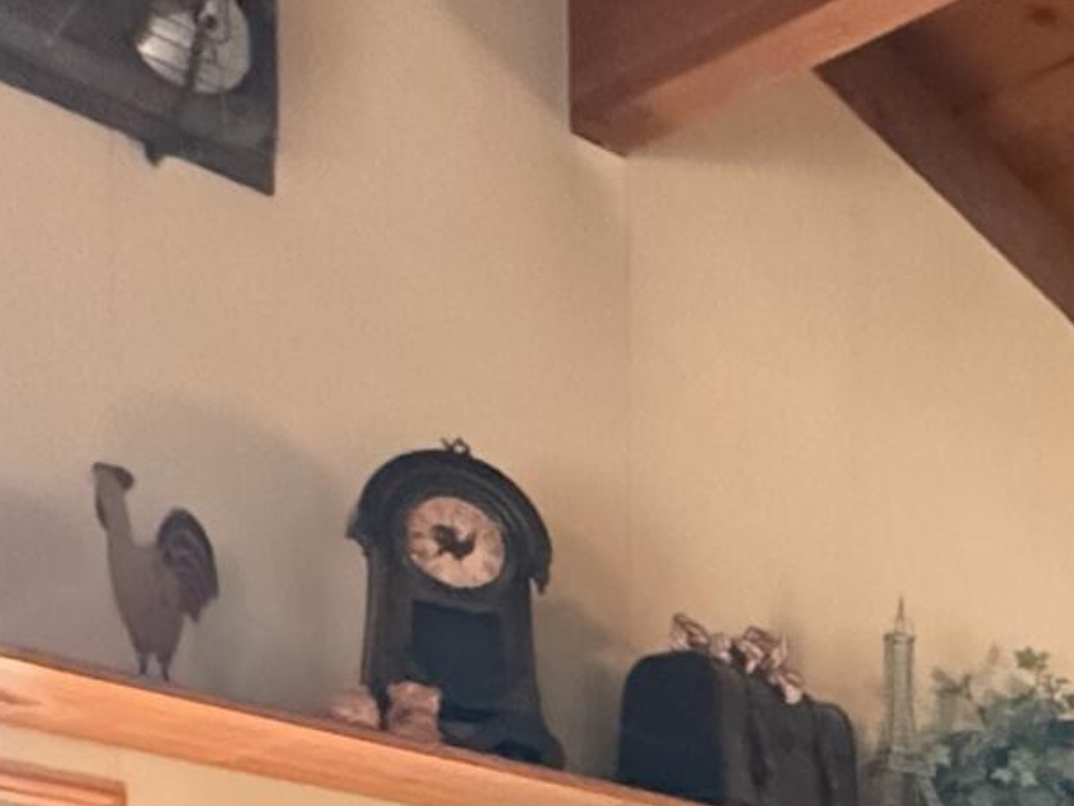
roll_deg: -2.0
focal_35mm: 69
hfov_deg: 23.4
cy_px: 1402
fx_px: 2141
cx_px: 1550
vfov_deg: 17.7
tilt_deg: -3.0
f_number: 2.2
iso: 1600
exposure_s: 1/40
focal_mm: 2.22
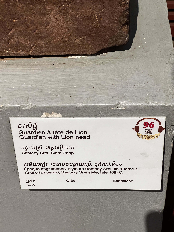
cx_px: 87
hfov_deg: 19.1
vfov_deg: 25.3
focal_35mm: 77
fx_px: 516
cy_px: 116
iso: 400
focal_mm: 9
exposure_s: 1/50
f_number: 2.8
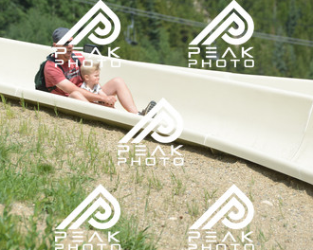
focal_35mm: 222
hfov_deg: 8.7
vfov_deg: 7.0
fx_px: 2057
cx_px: 155
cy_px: 125
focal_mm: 195
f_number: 6.3
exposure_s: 1/640
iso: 200
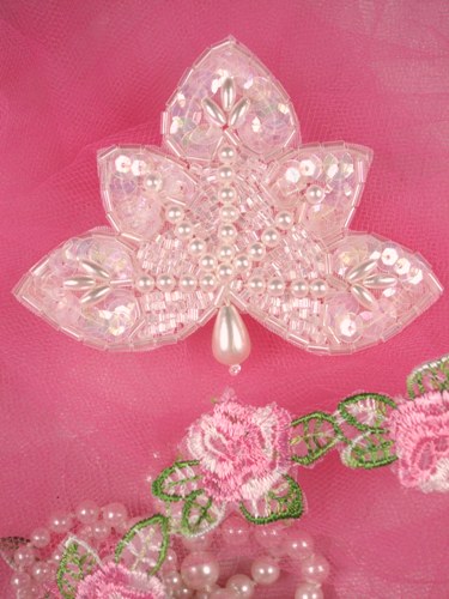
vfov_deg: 41.2
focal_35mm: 46
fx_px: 796
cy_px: 300
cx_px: 224
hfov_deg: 31.5
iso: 80
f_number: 4.7
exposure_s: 1/250
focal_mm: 8.3
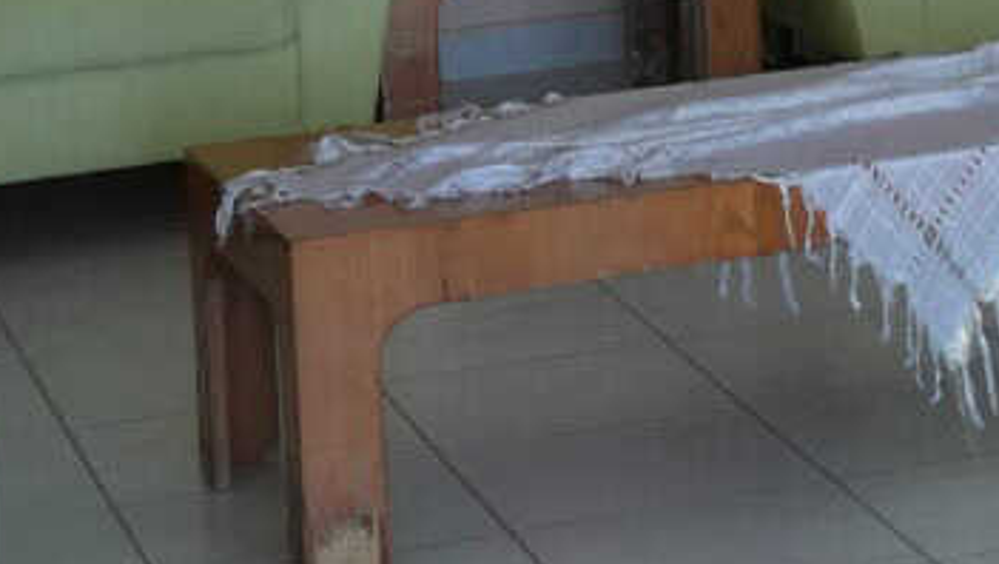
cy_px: -489
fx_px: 4533
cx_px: 1759
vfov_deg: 6.9
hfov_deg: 11.7
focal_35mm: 171
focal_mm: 28
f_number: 4
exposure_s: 1/160
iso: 800
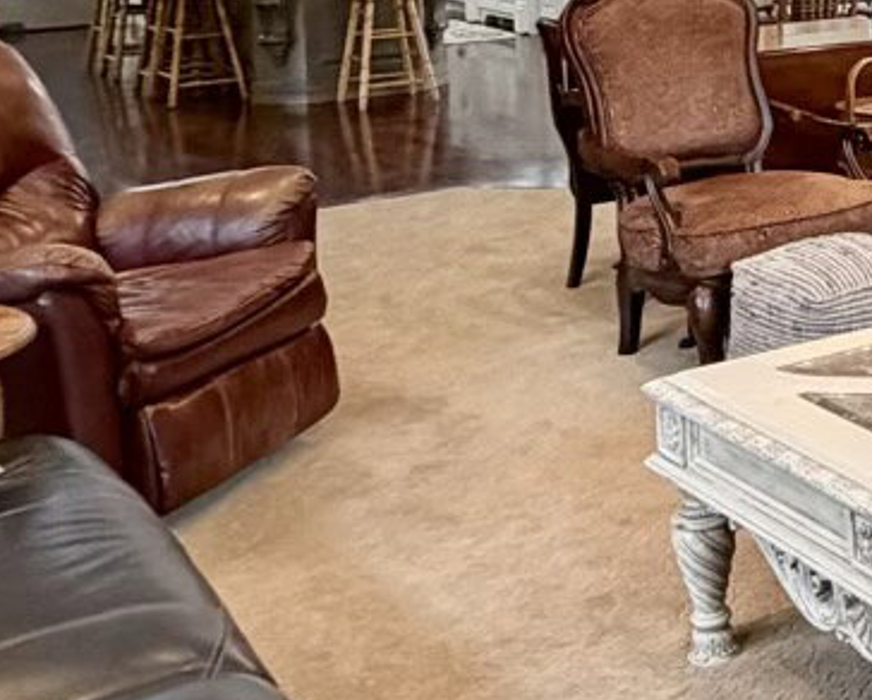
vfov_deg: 20.3
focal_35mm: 72
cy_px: -77
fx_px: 1860
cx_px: 1138
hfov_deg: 23.3
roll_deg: +0.8
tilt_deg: -3.8
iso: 250
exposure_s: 1/60
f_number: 2.2
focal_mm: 2.22
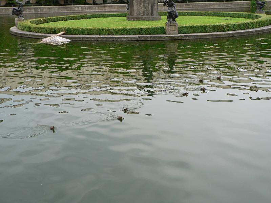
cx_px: 136
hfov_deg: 38.9
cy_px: 102
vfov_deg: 29.7
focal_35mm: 49
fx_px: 384
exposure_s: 1/100
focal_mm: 8.2
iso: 80
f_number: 2.8
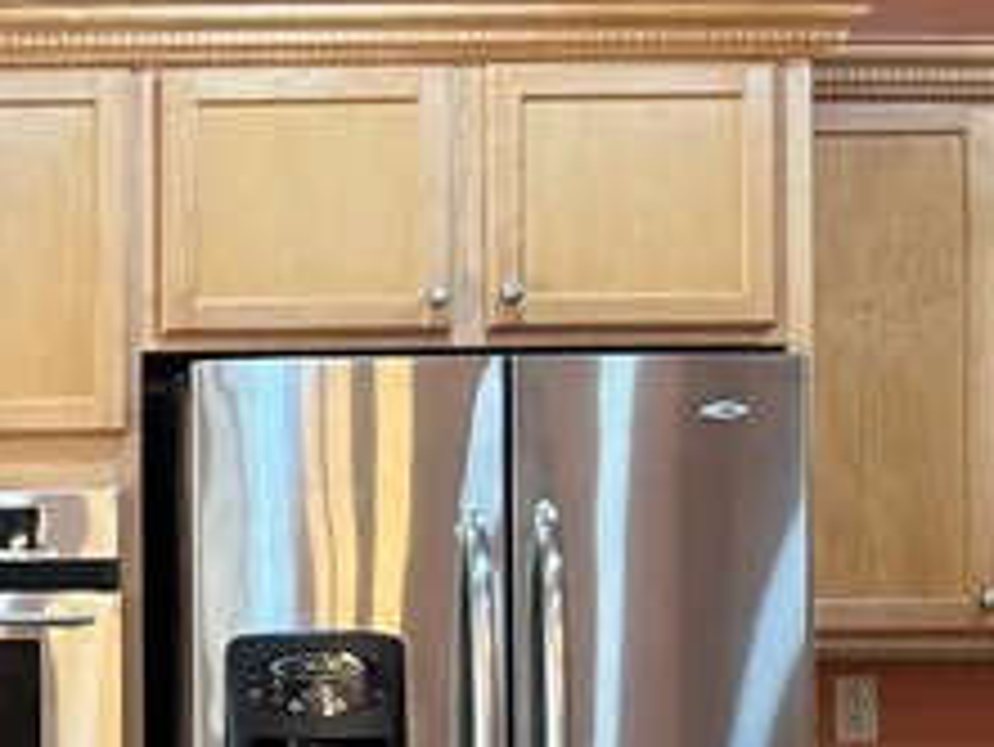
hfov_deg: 15.9
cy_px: 752
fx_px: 3189
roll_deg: +0.2
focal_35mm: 111
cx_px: -589
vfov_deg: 13.2
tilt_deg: +0.2
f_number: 1.78
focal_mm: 6.76
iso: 250
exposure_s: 1/60
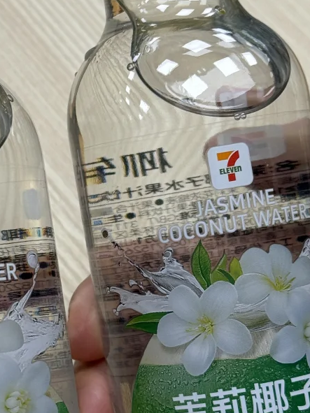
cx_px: 91
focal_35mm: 117
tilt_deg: -49.7
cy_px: 260
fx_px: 1398
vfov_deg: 16.8
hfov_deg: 12.6
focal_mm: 6.76
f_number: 1.78
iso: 64
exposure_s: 1/236
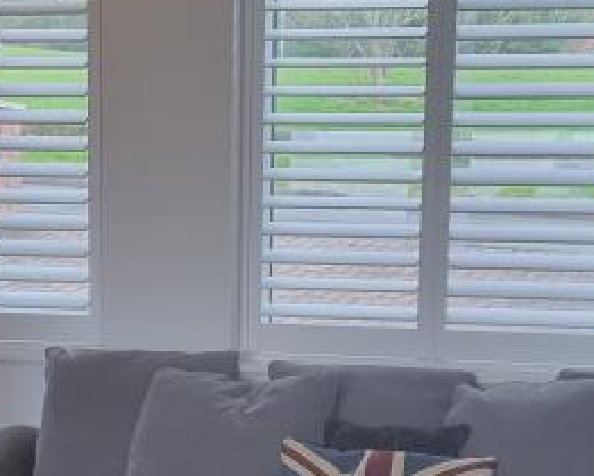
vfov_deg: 15.1
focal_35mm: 99
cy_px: 549
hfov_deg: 19.3
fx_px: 1742
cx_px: 258
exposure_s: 1/100
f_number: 1.8
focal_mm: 5.4
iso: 200
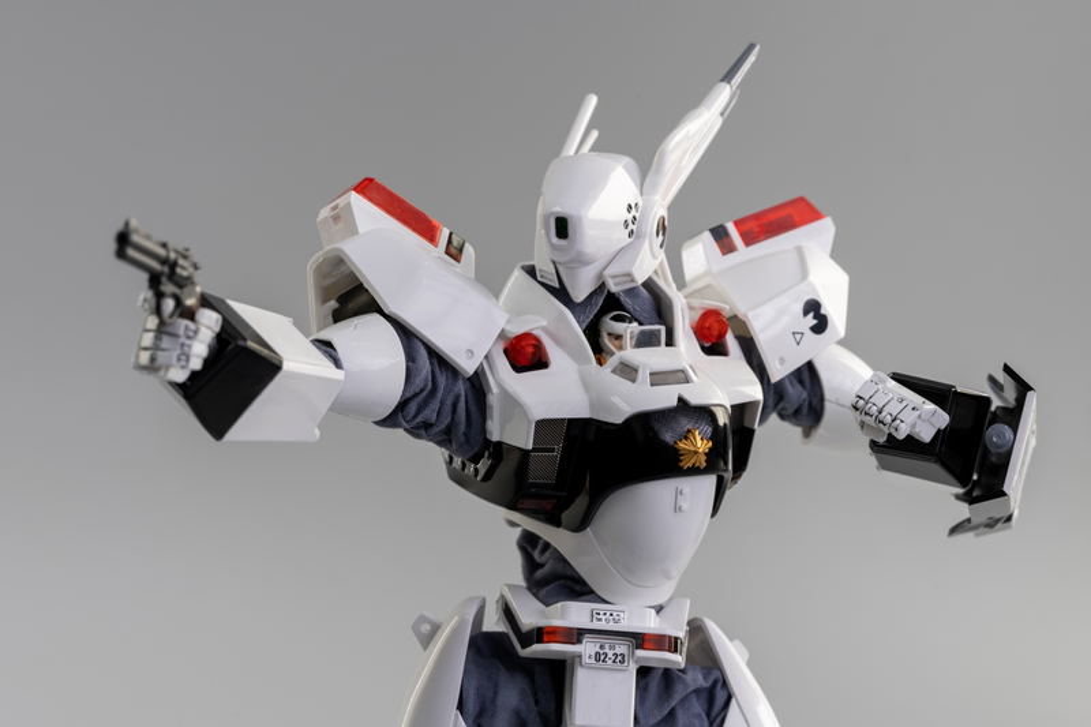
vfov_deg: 15.2
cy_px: 364
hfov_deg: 22.6
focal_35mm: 90
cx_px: 546
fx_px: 2727
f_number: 13
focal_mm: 90
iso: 160
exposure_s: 1/3
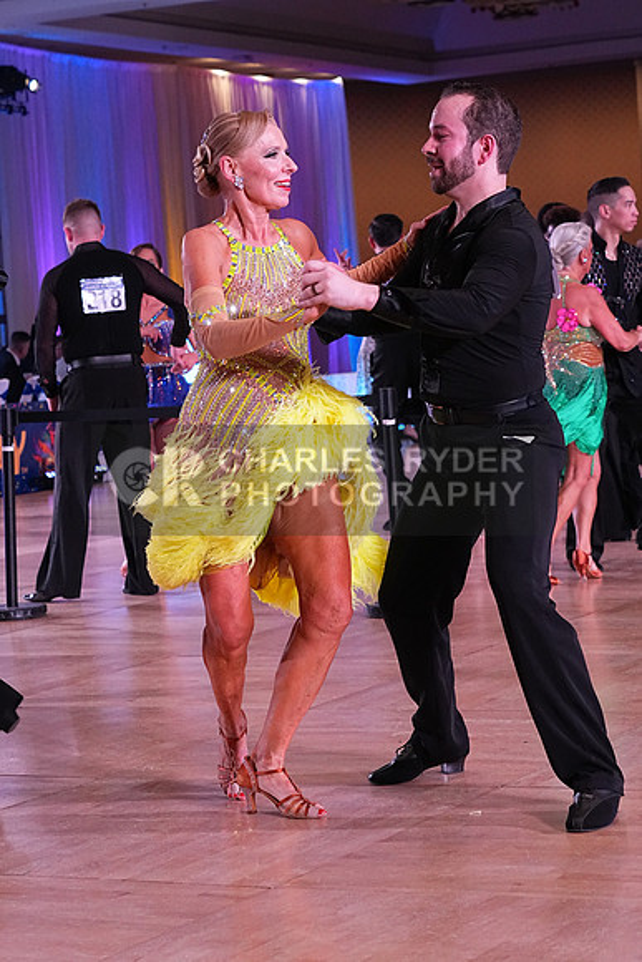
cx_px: 321
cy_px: 481
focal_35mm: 94
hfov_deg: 14.6
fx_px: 2513
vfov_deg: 21.7
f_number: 5.6
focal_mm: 63
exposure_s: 1/400
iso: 3200
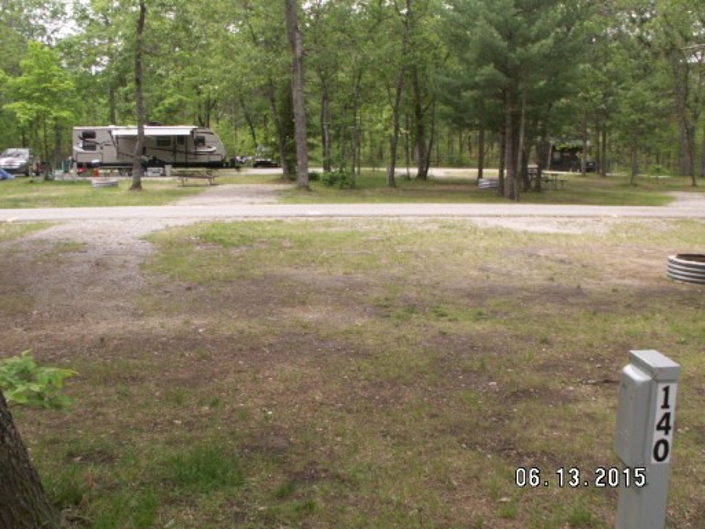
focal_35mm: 35
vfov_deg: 40.7
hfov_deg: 52.6
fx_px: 713
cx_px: 352
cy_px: 264
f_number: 5
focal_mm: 5.86
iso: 50
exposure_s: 1/125
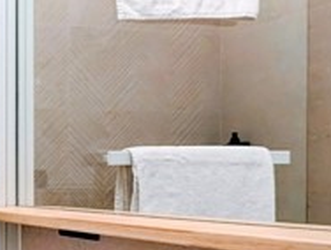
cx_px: -194
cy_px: 188
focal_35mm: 51
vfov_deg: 28.3
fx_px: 489
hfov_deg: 25.4
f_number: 1.7
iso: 56
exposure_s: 1/122
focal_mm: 2.02
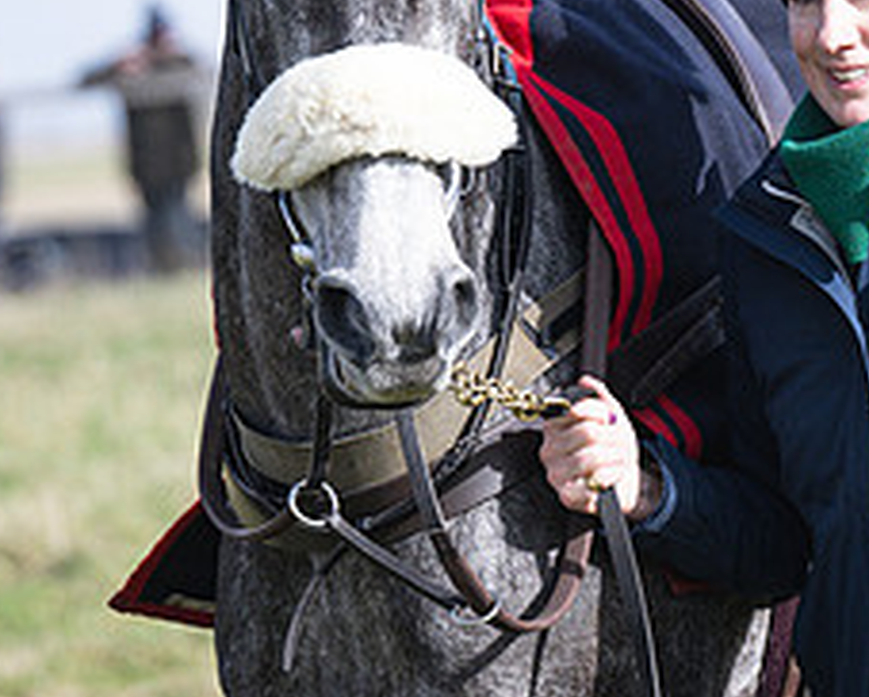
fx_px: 9988
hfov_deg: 5.0
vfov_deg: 4.0
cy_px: 119
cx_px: 597
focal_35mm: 388
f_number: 2.8
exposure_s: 1/2000
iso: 160
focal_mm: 93
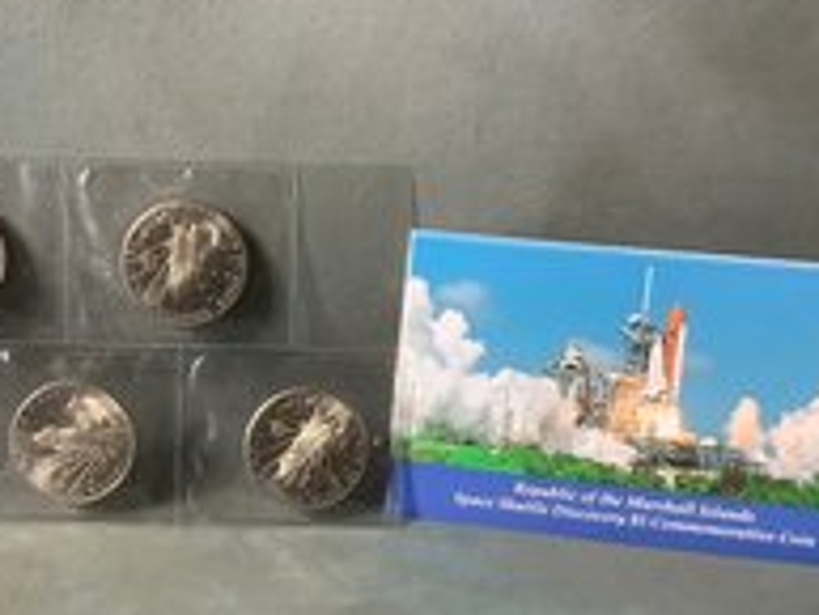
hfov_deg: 34.7
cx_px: 291
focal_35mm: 55
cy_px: 380
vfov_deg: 26.5
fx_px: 1302
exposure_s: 1/50
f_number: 2.4
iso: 250
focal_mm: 3.3
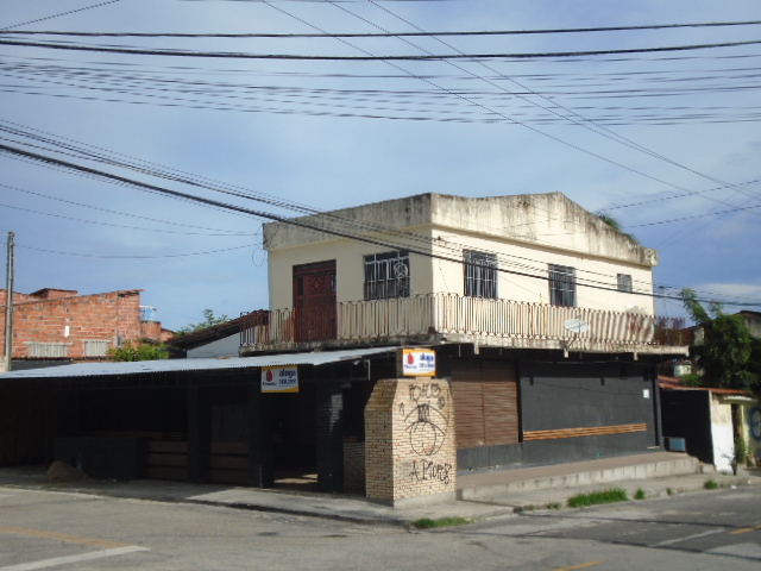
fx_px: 923
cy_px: 286
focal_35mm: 42
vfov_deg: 34.3
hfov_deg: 44.8
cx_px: 380
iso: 100
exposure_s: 1/250
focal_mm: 7.4
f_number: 10.3
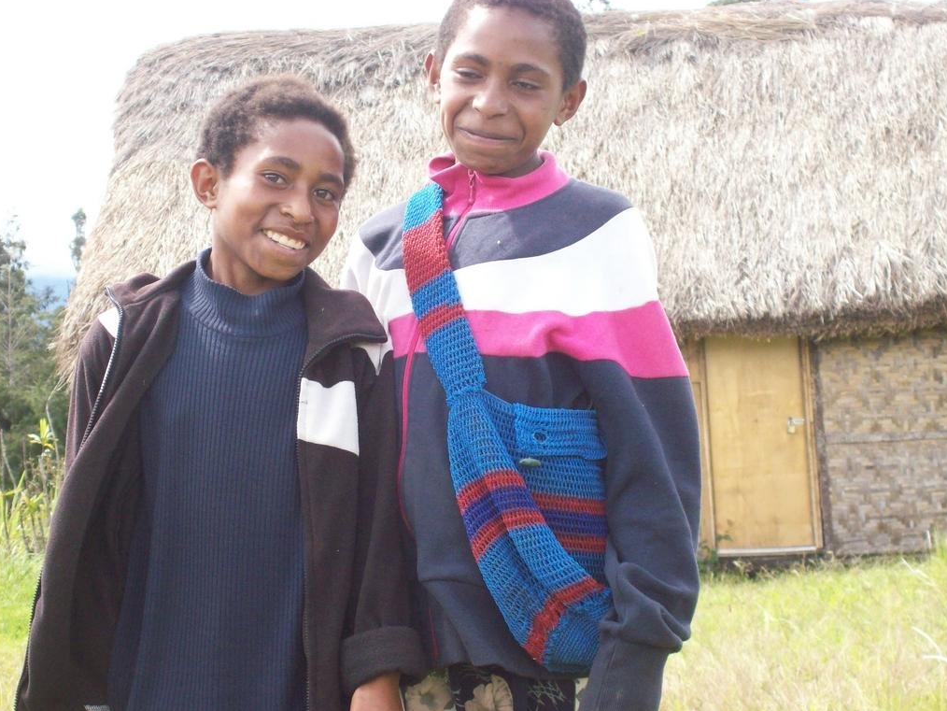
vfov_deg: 13.6
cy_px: 354
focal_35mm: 109
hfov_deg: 18.0
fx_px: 2983
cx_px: 474
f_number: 4.8
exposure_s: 1/263
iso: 200
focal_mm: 18
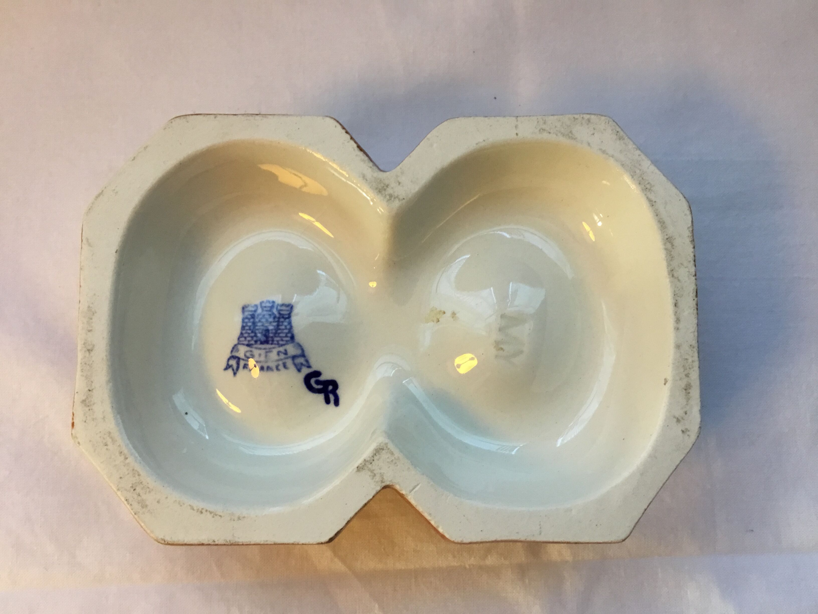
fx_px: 733
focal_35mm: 31
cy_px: 307
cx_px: 409
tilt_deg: -81.7
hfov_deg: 58.4
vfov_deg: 45.4
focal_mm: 3.3
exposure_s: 1/33
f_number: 2.4
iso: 100
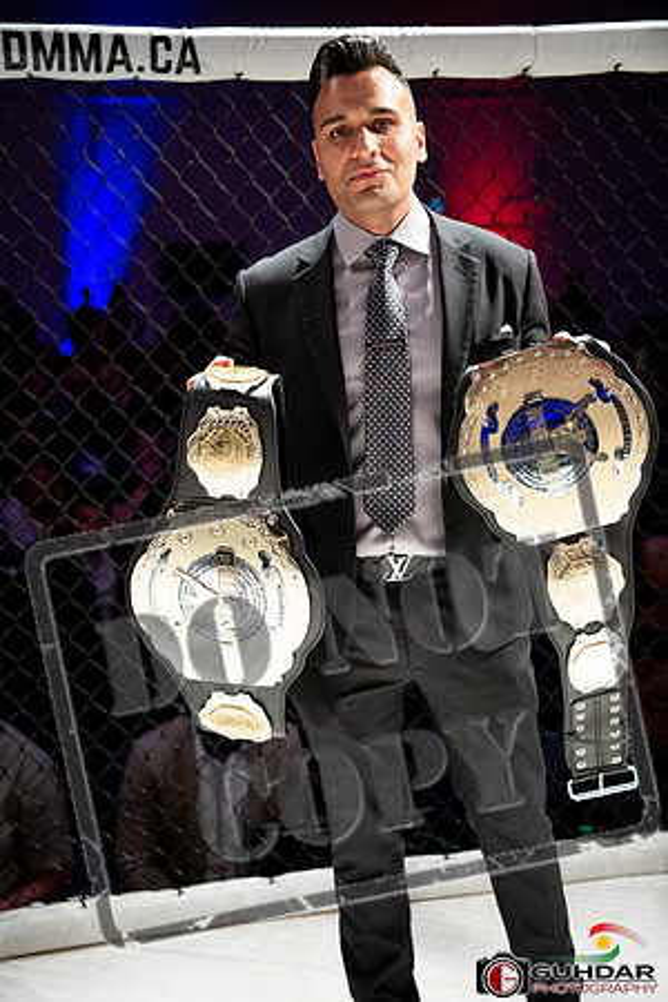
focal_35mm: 55
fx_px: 1531
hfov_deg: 24.6
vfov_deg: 36.2
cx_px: 334
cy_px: 501
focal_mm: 55
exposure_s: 1/1000
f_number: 2.8
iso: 900
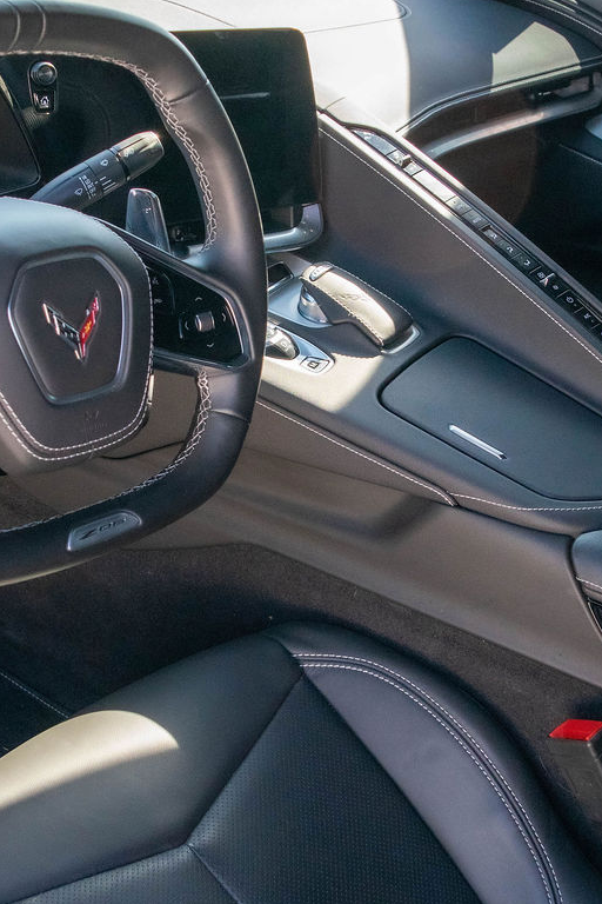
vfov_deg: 36.9
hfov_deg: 25.1
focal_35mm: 54
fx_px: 1354
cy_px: 439
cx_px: 290
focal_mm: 18
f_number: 4
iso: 800
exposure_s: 1/1000
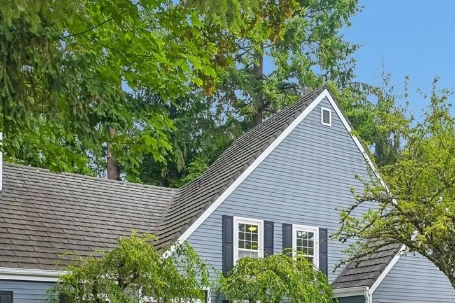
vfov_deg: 33.7
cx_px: 220
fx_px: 480
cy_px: 254
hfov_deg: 50.7
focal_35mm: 38
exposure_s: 1/200
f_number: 8
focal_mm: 16
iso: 1600
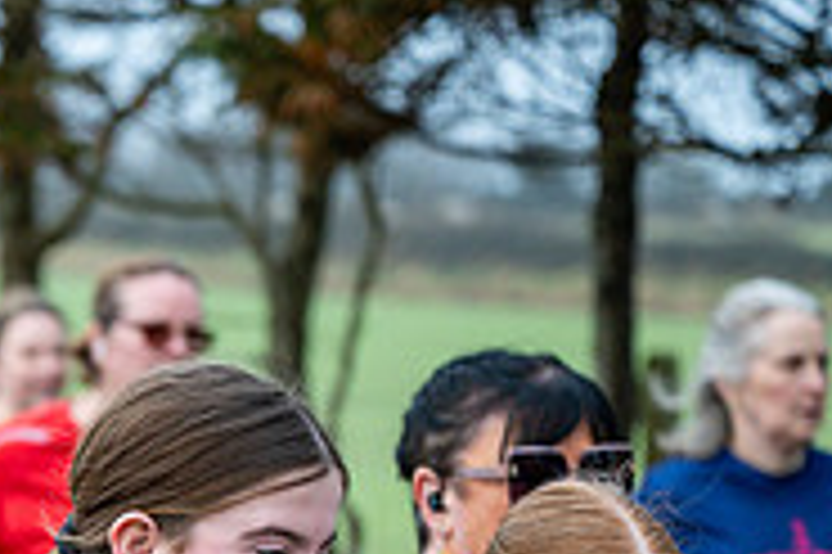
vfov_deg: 6.2
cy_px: 786
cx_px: -202
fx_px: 5080
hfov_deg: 9.2
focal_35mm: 220
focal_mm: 70
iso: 720
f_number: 2.8
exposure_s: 1/1250
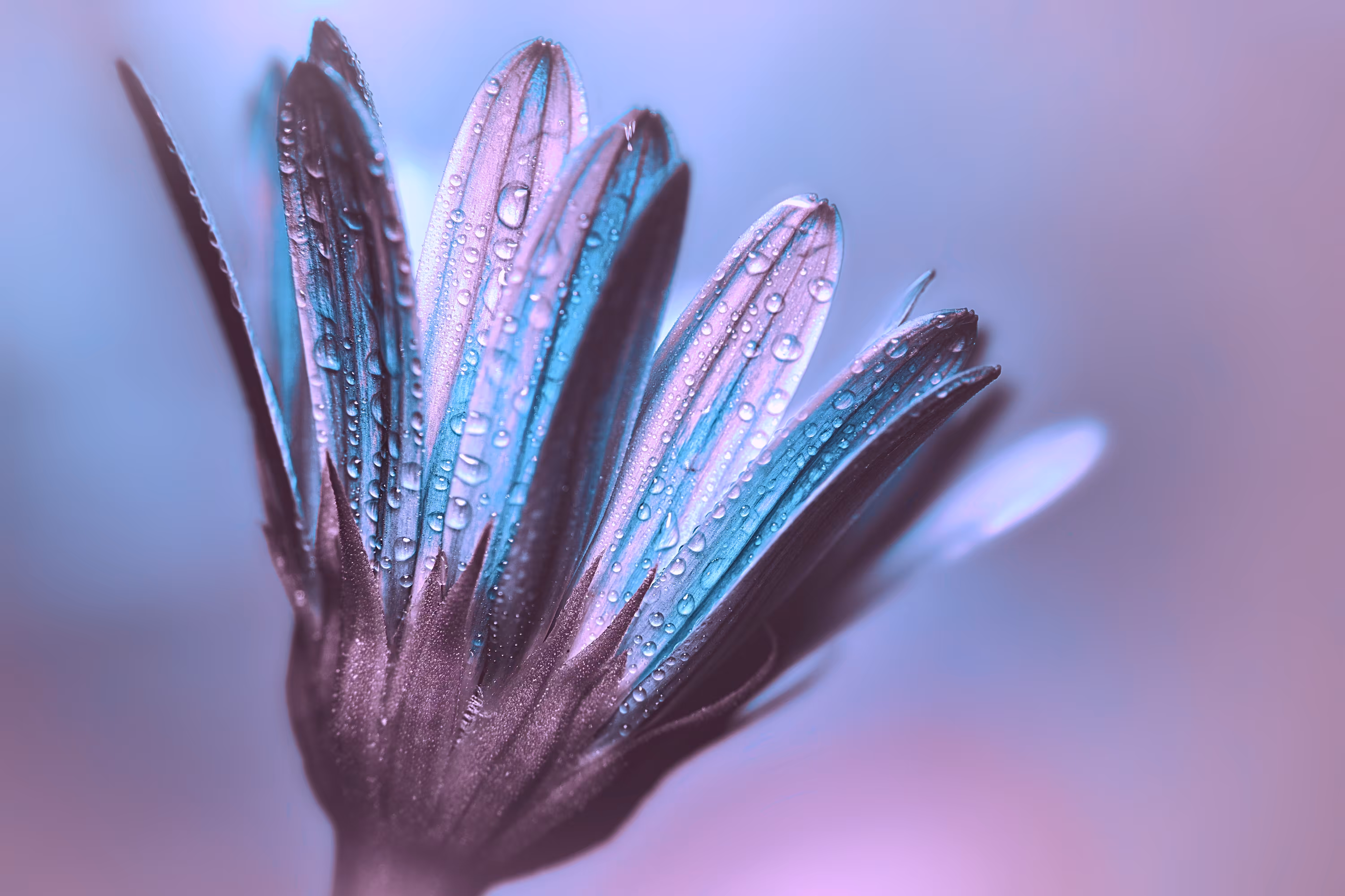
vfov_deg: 16.6
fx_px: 3082
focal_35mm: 82
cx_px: 672
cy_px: 448
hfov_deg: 24.6
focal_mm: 55
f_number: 6.3
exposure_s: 1/400
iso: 100
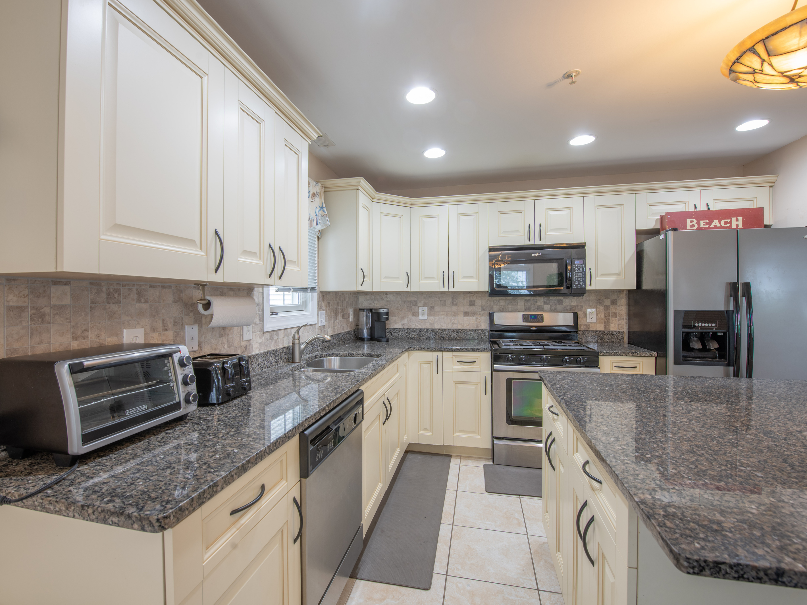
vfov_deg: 79.2
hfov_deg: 95.5
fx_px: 366
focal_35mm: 16
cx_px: 385
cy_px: 302
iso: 64
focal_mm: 14
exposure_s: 1.3
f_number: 9
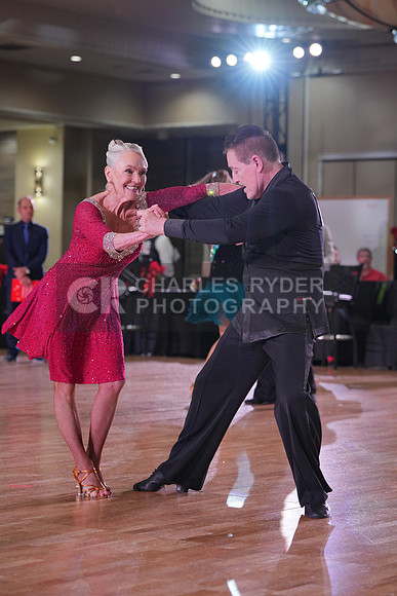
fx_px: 1653
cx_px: 198
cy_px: 298
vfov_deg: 20.4
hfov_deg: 13.7
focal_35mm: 100
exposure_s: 1/500
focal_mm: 100
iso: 1600
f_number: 4
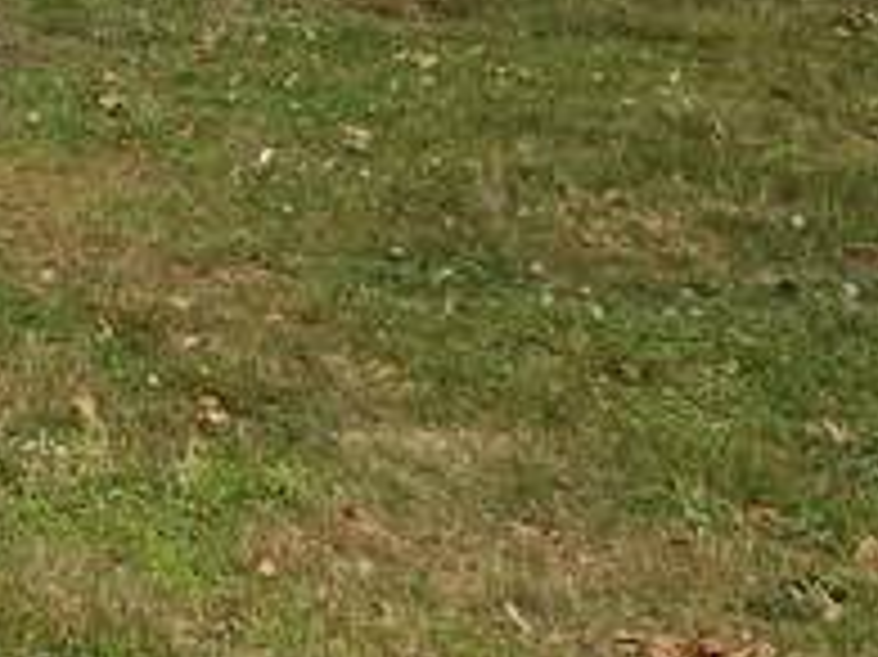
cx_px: -1463
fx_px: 3828
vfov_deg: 8.9
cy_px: -940
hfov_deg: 10.5
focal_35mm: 151
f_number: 1.8
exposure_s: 1/2503
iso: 80
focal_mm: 5.4
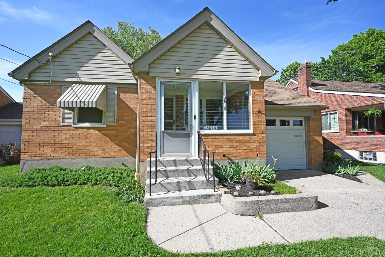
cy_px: 125
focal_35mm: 17
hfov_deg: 94.8
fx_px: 177
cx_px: 185
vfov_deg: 72.0
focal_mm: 15.5
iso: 100
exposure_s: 1/320
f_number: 6.3
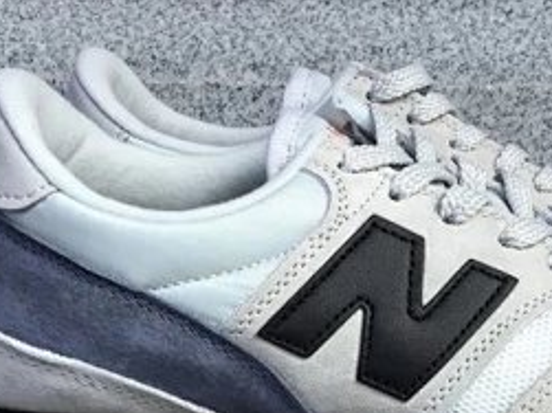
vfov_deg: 18.0
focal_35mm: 79
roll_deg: +0.0
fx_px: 1259
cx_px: 427
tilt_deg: -18.7
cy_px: 446
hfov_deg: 24.4
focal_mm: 3.3
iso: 25
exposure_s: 1/582
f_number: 2.4
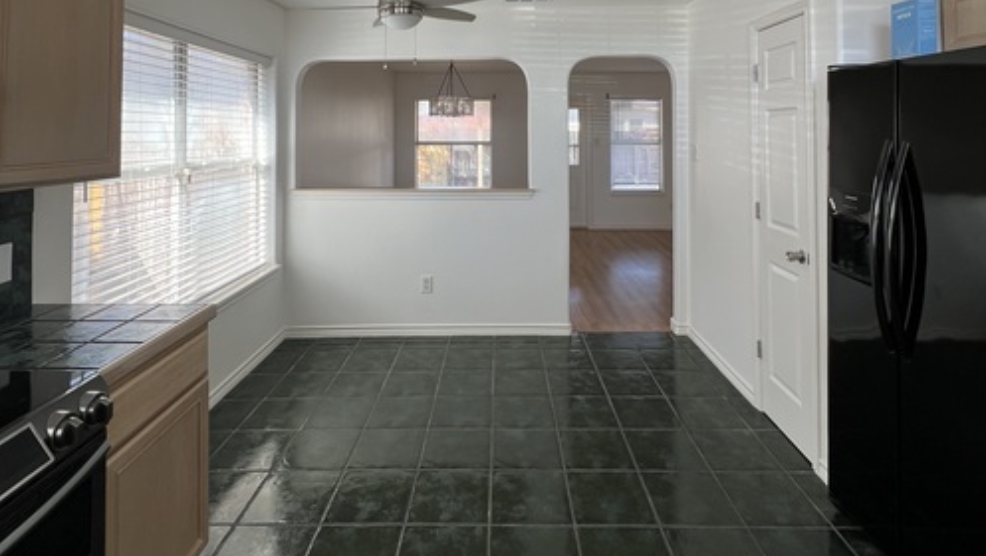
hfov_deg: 89.5
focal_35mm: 19
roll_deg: +0.3
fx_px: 497
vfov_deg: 54.8
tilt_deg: +1.5
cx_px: 494
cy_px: 120
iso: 32
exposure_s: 1/112
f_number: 1.8
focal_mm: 1.57
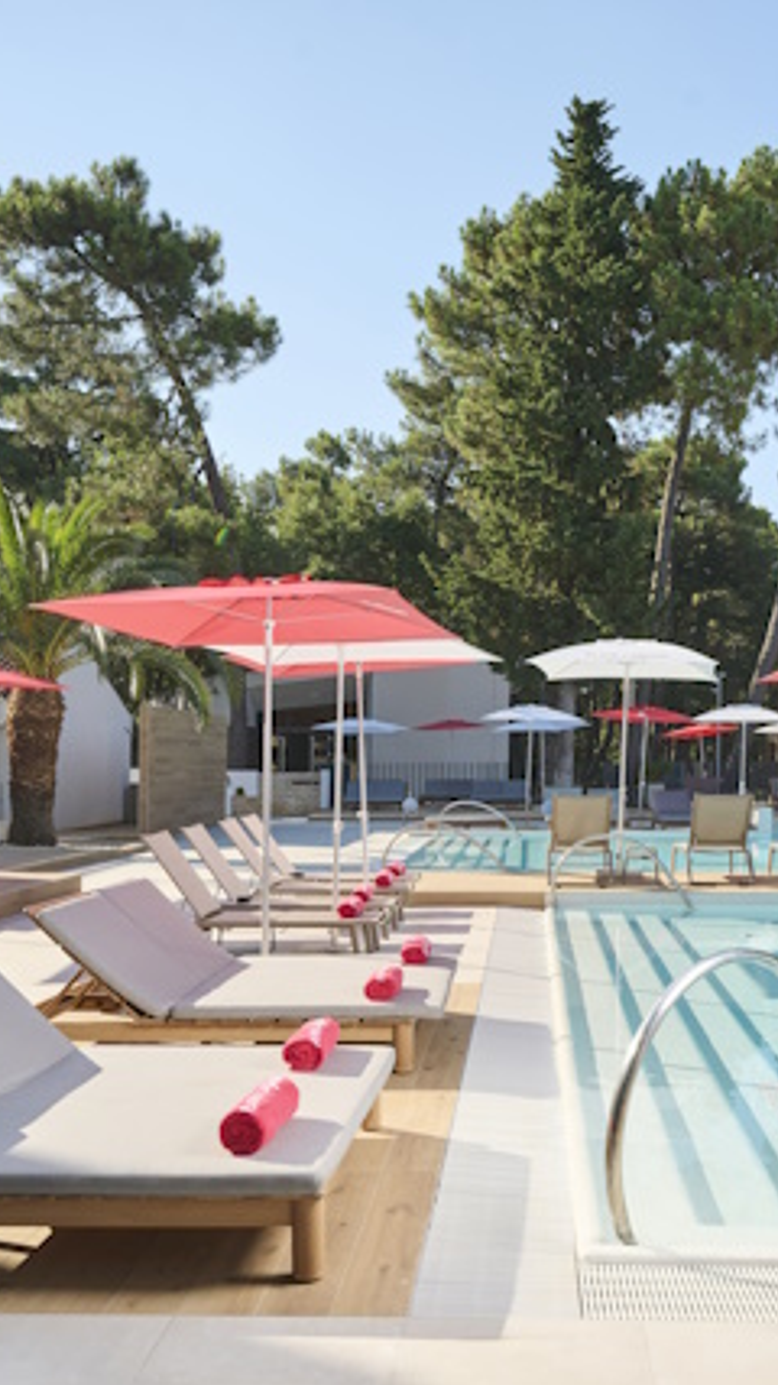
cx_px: 593
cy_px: 702
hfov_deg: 35.0
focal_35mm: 33
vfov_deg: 59.8
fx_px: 1204
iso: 64
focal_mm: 20.5
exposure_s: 1/125
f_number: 8
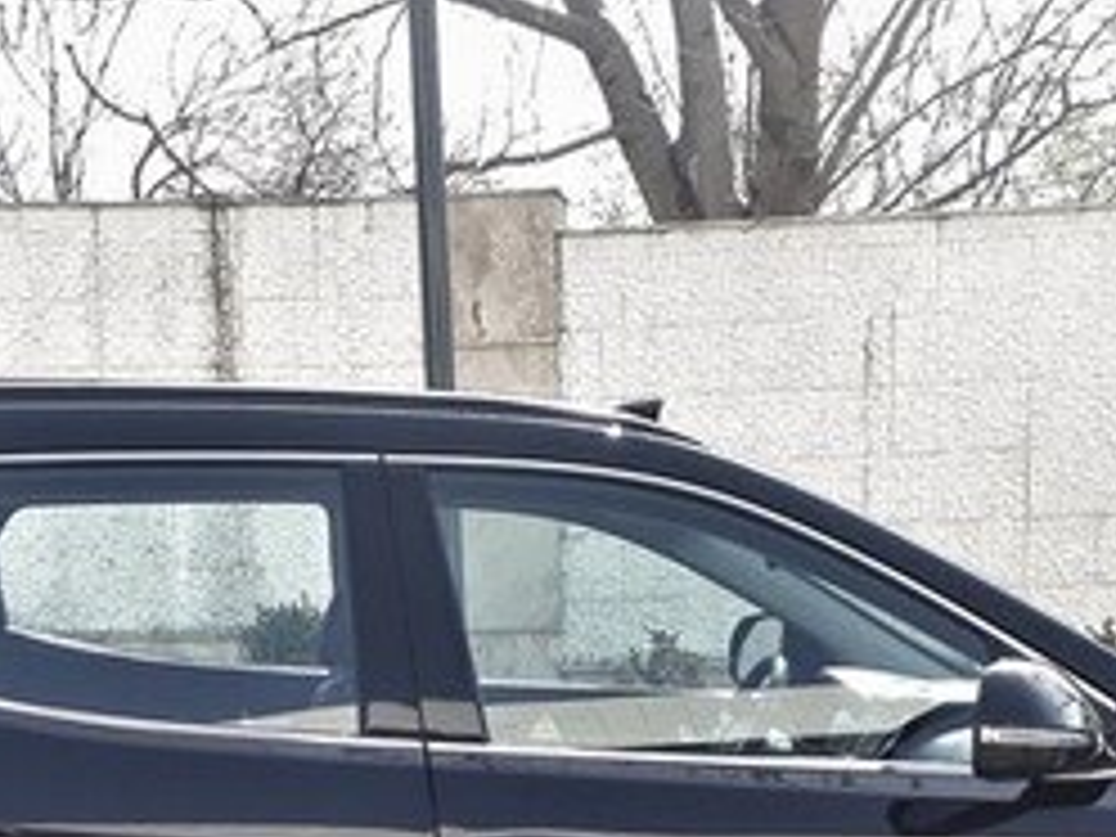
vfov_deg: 19.2
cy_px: 1028
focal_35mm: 72
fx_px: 2321
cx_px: 454
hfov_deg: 27.0
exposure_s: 1/299
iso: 40
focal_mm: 3.6
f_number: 1.9
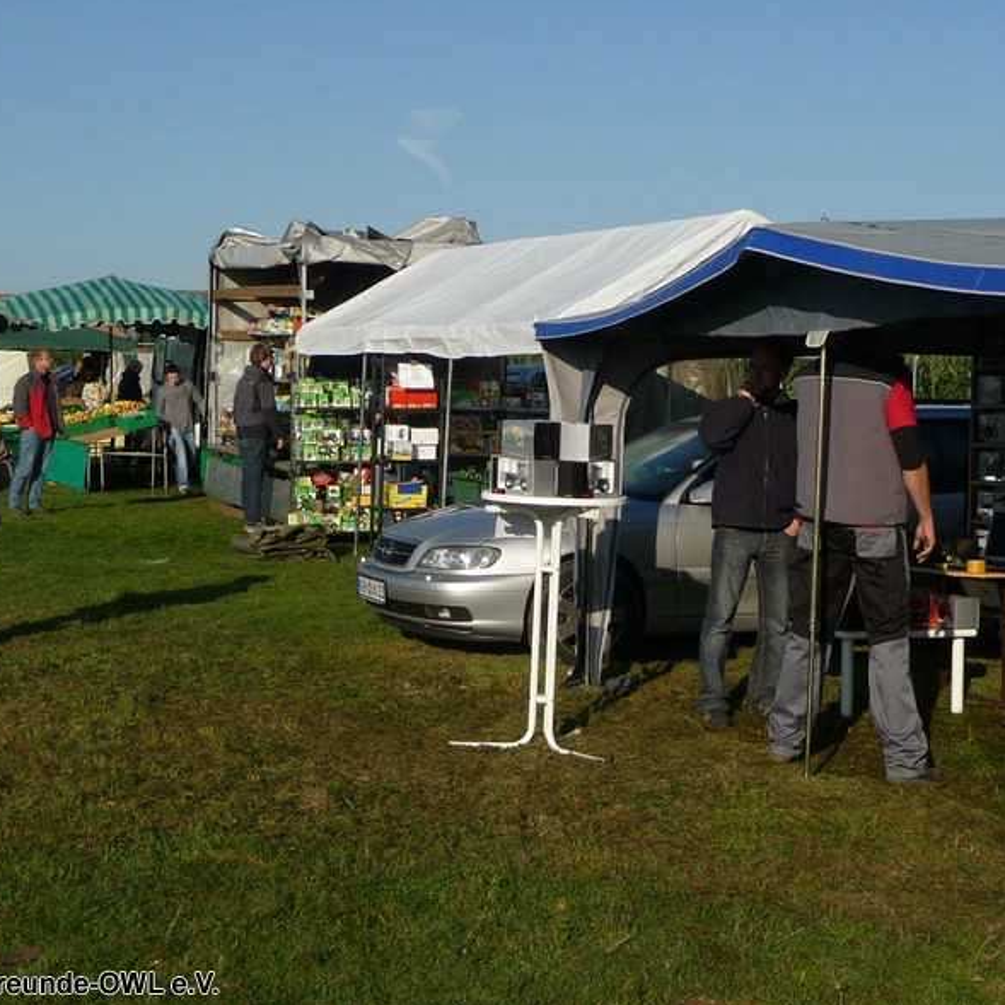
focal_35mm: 60
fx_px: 1971
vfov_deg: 28.6
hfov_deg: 28.6
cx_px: 520
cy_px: 502
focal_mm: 8.5
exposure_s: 1/1000
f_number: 4.2
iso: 100
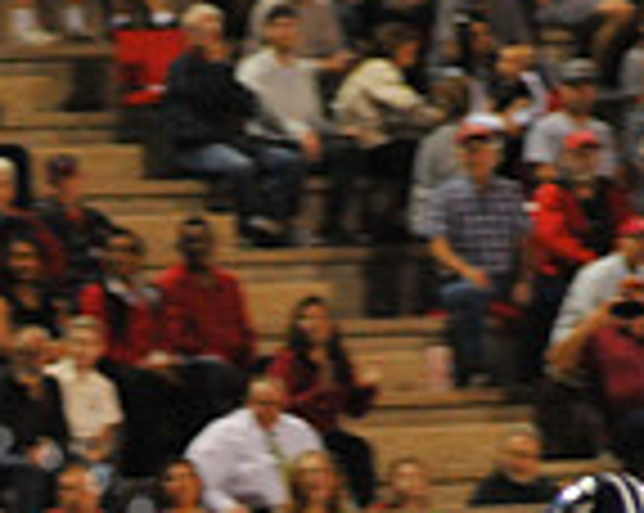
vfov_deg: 2.0
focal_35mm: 761
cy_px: 837
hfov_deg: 2.5
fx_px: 14485
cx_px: -113
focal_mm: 200
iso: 5000
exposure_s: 1/200
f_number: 5.6
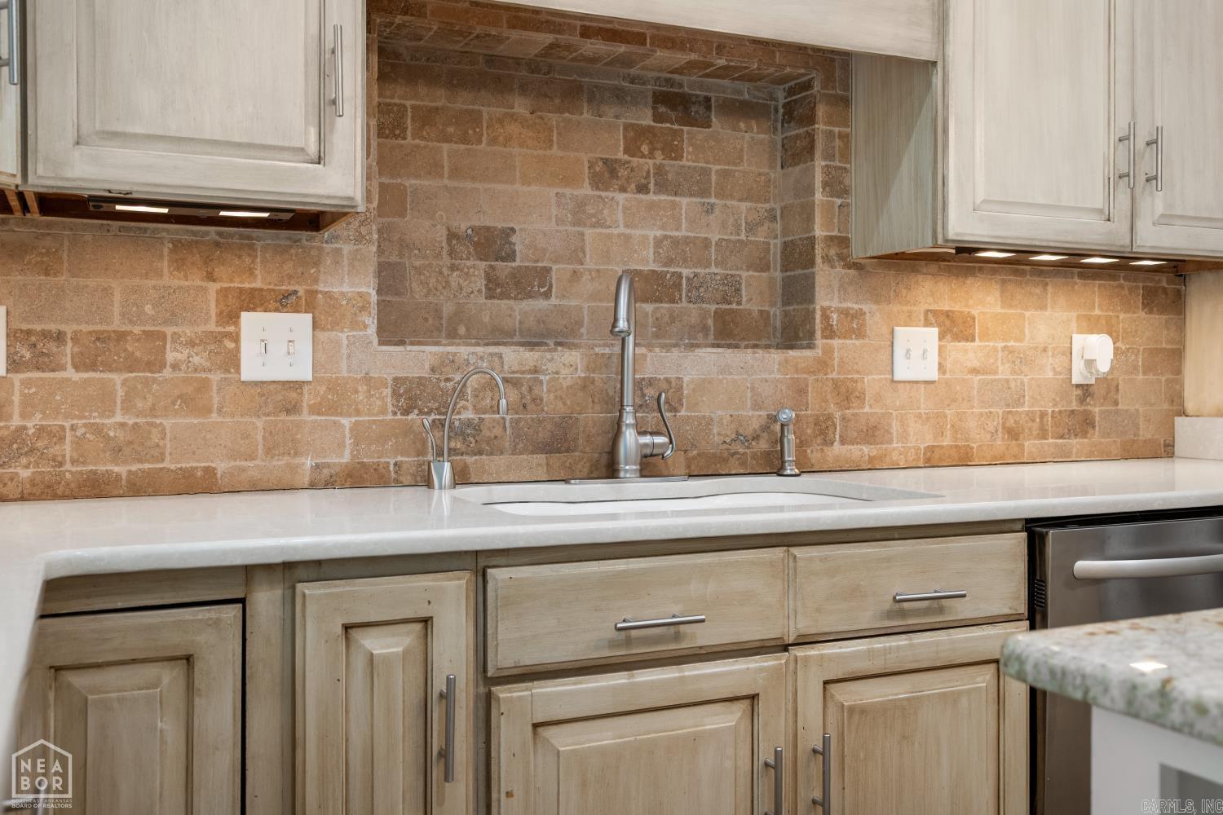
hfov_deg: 55.8
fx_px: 1155
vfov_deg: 38.9
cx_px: 612
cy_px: 408
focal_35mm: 34
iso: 1250
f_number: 5.6
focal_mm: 34
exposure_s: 1/640
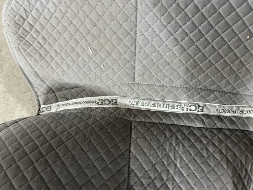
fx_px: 190
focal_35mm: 26
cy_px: 95
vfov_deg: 53.1
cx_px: 126
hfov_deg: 67.3
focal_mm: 5.7
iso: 400
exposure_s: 1/60
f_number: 1.5
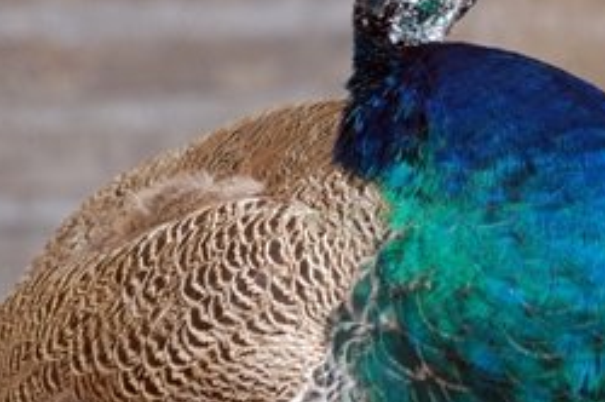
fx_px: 9080
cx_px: 278
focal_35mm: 541
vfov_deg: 2.5
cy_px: 163
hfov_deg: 3.8
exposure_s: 1/640
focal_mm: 180
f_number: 5.6
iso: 400
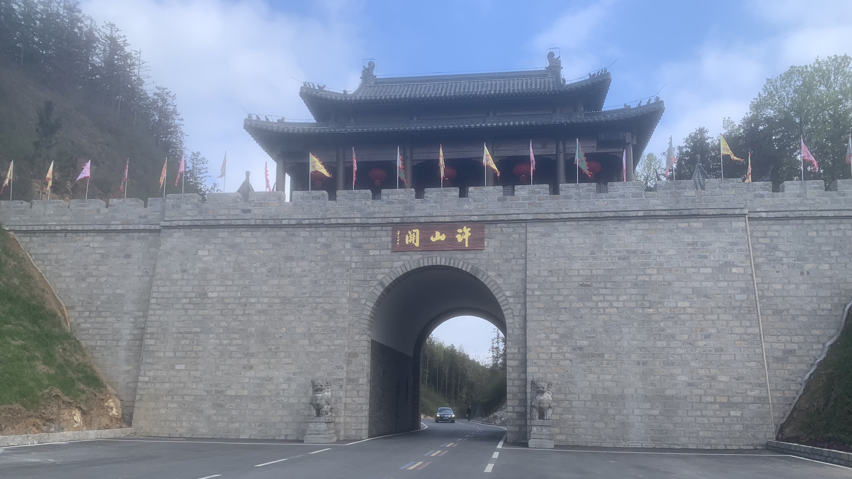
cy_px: 319
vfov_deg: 39.7
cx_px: 428
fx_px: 655
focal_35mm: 29
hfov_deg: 66.1
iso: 25
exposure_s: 1/1001
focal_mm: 4.25
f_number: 1.8
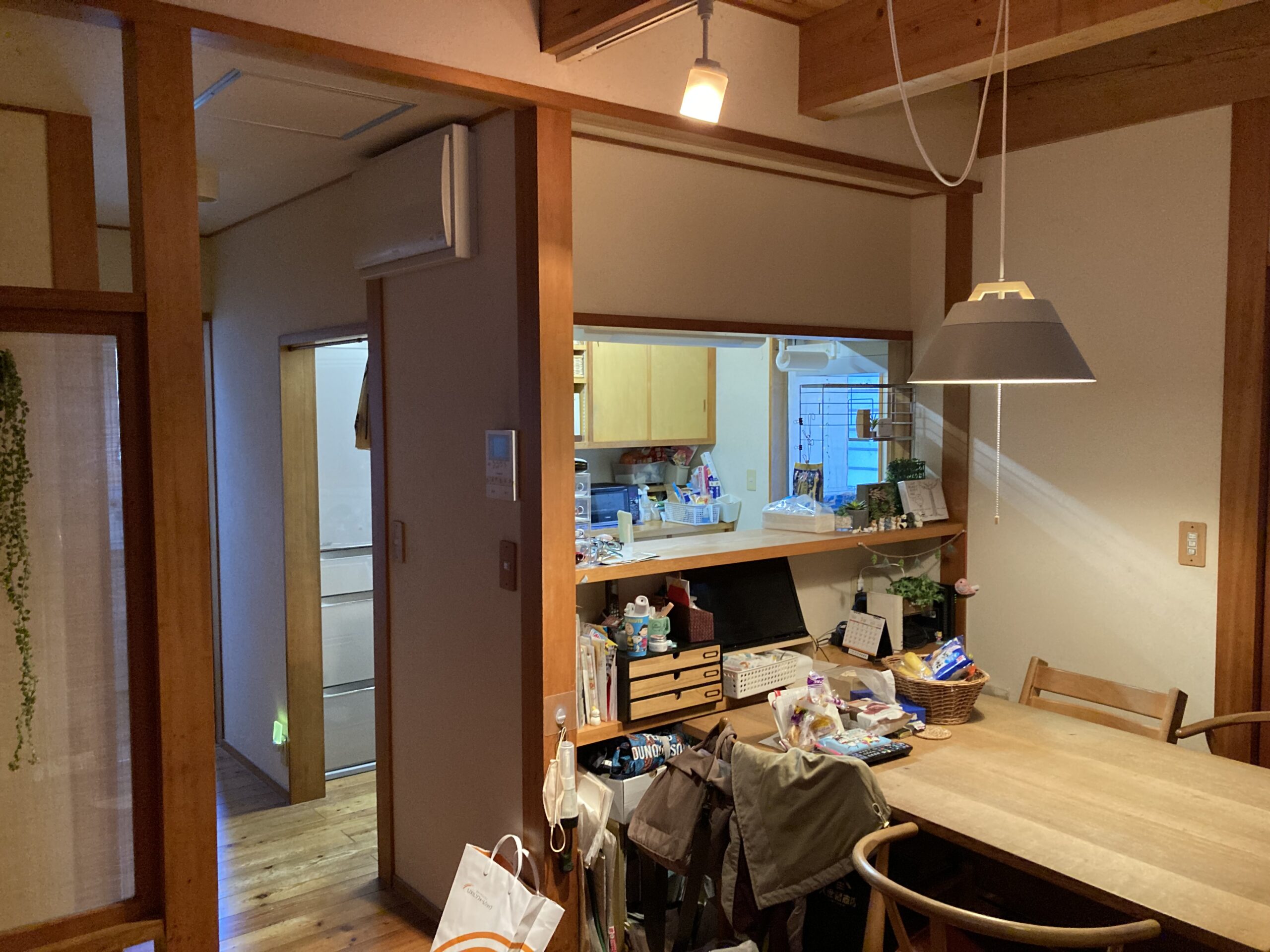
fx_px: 1027
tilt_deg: -3.2
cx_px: 635
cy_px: 476
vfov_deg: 49.7
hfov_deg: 63.4
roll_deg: -0.1
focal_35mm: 28
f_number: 1.8
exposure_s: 1/40
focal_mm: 3.99
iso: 320
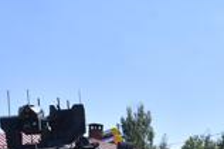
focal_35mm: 115
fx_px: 713
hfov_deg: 17.6
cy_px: 234
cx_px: 202
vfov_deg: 11.4
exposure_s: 1/500
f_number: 8
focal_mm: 23
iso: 250
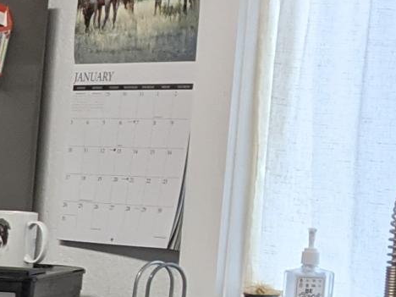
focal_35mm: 173
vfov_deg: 8.4
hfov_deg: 10.7
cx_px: -333
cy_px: 474
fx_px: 1979
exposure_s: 1/60
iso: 56
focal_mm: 4.38
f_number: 1.73
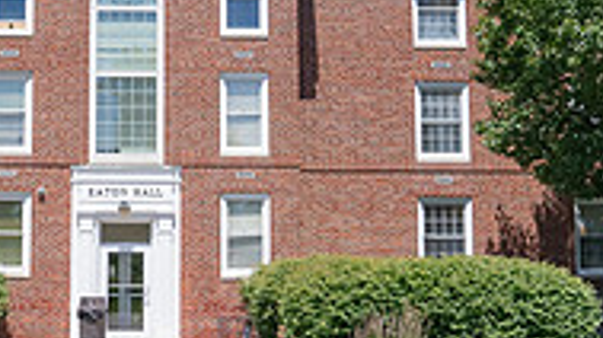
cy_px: 105
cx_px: 128
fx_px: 1246
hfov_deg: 26.7
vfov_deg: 15.4
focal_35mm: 78
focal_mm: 24
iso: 1000
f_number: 13
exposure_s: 1/500
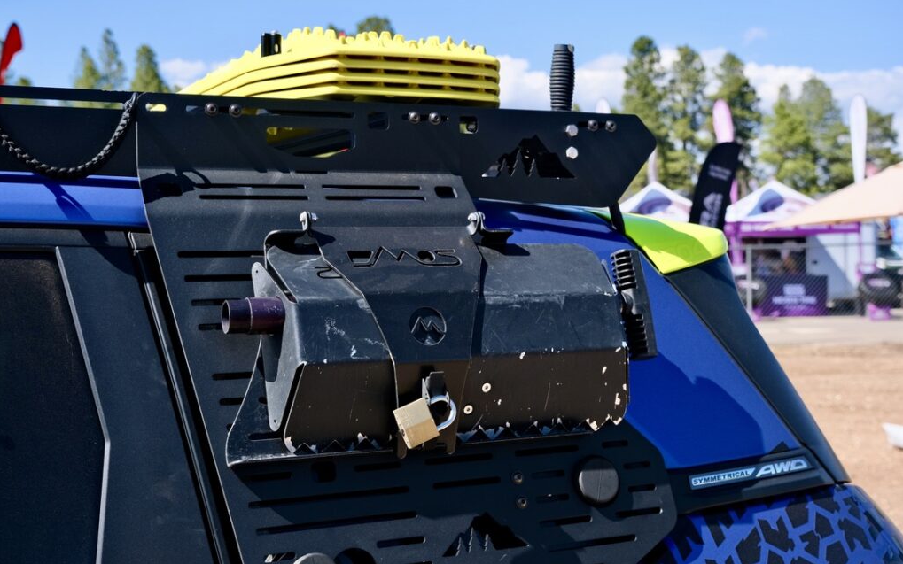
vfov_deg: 30.5
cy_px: 272
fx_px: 1034
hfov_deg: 47.2
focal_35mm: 42
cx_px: 451
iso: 320
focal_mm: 27.5
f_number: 5.6
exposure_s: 1/680
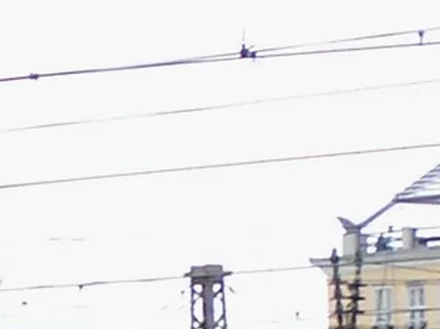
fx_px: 9589
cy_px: 569
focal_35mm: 755
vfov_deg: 2.0
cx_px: -602
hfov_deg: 2.6
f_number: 3.2
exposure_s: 1/250
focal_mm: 19.4
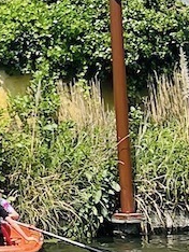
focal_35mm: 140
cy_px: 205
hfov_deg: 9.7
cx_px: -214
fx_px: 1017
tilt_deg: +1.8
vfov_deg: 14.0
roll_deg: +2.2
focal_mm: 5.7
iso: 50
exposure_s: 1/2841
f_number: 1.5
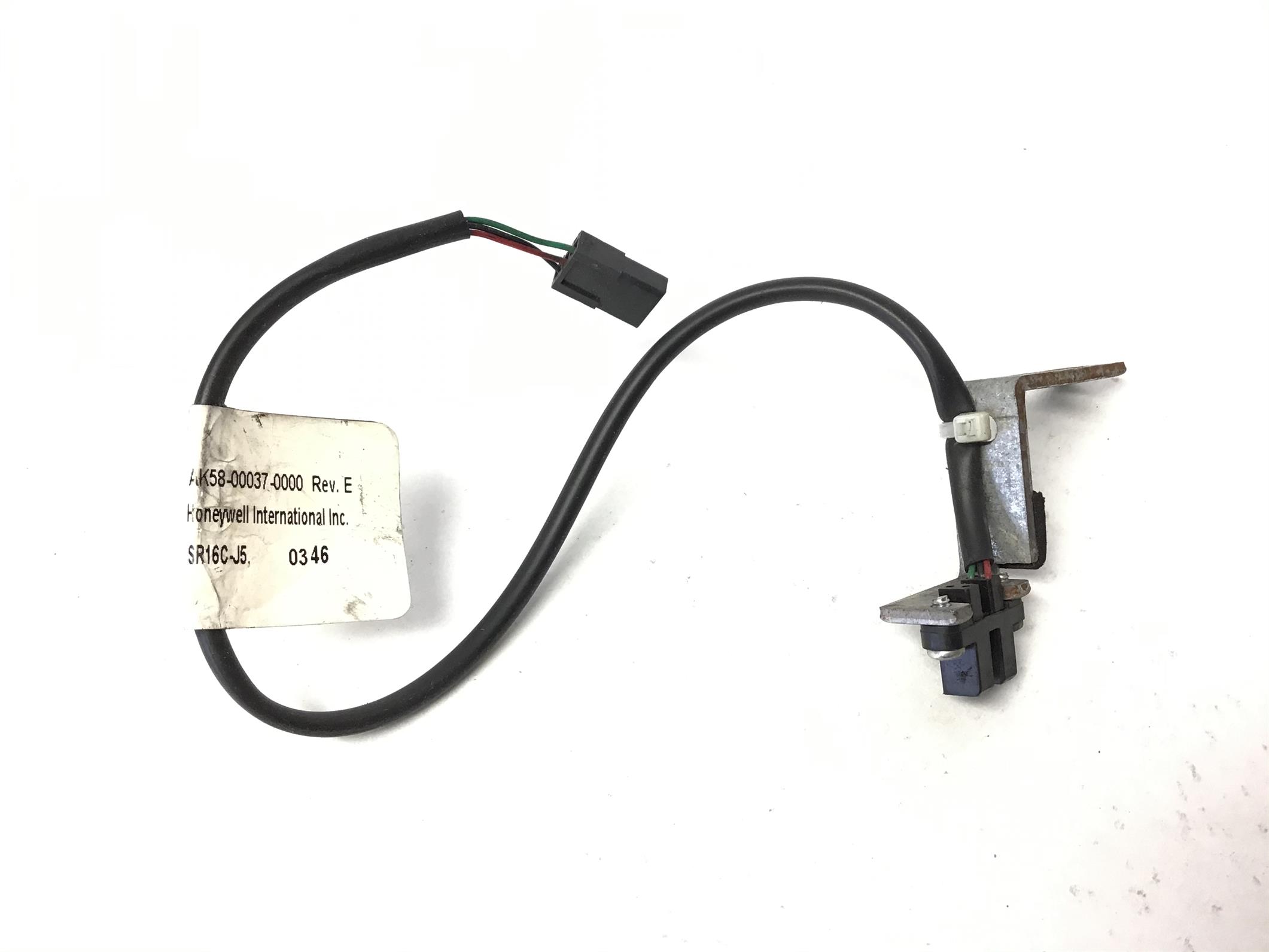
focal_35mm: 31
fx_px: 1137
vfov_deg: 45.4
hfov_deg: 58.3
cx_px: 634
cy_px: 476
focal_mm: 3.3
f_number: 2.4
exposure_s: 1/30
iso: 32
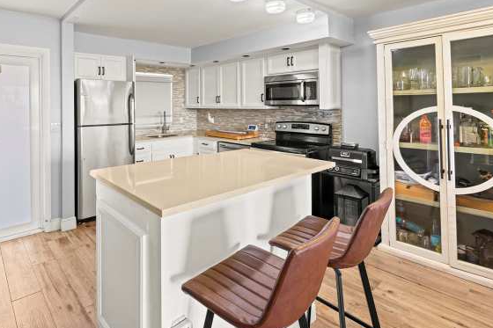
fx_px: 274
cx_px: 178
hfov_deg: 82.0
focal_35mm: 20
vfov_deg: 60.2
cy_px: 104
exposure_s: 1/10
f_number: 8
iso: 500
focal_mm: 14
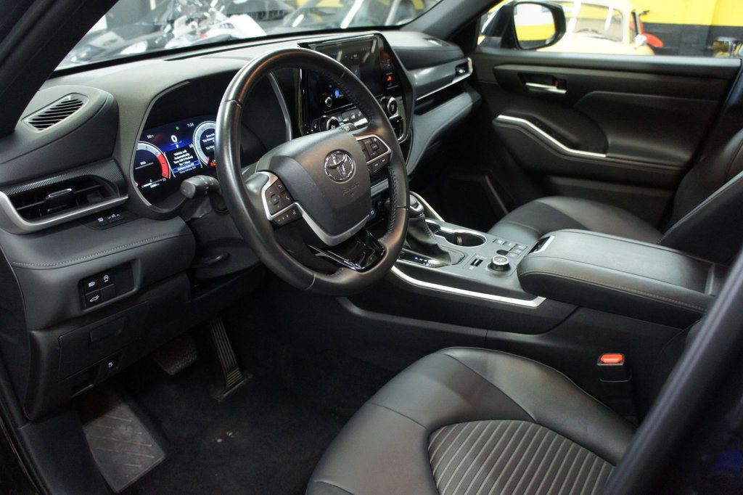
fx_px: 557
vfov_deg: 47.9
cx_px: 372
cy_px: 248
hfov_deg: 67.4
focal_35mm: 27
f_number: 3.5
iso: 1250
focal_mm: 18
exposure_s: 1/30
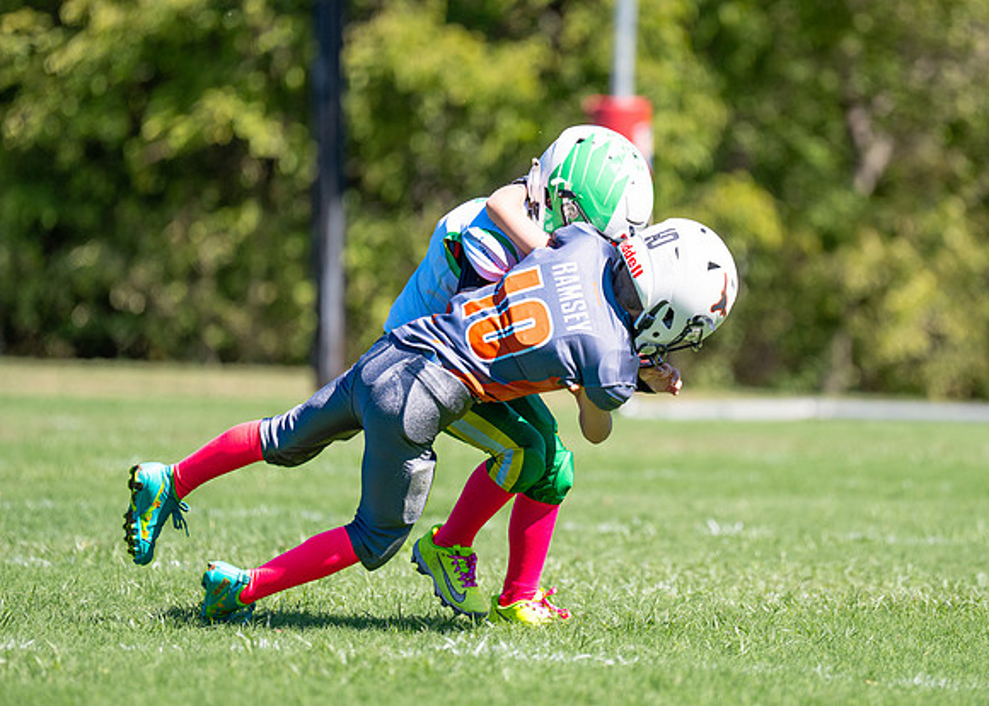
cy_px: 338
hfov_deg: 6.7
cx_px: 612
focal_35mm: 299
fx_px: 8396
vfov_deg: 4.8
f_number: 2.8
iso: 160
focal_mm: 191
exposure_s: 1/3200
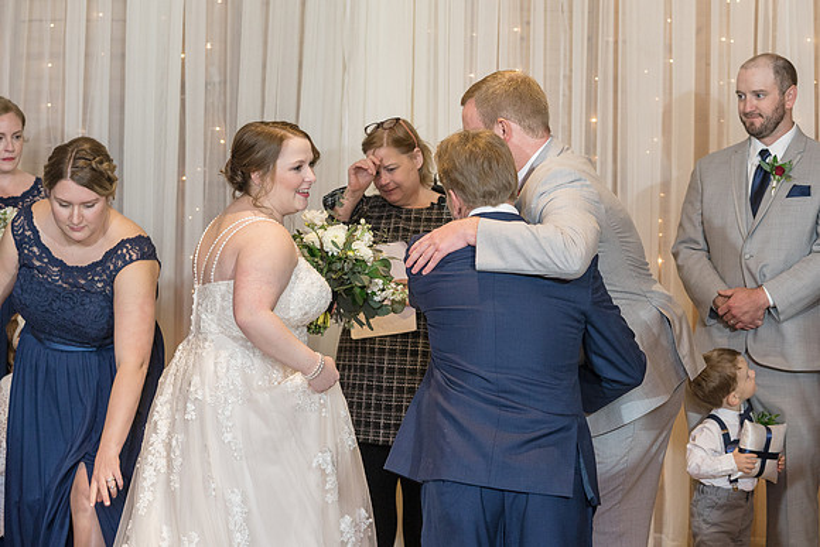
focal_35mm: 88
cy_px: 302
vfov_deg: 15.5
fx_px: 2011
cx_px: 477
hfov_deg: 23.0
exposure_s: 1/200
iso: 2000
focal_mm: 70
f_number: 4
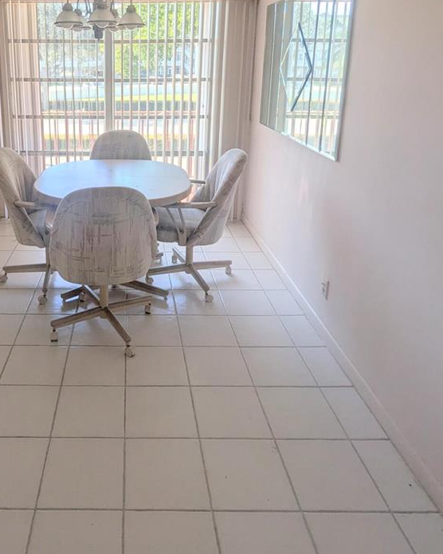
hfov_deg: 51.5
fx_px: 442
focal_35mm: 27
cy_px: 168
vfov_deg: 61.9
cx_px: 125
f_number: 2.2
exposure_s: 1/87.1
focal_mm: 2.35
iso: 49
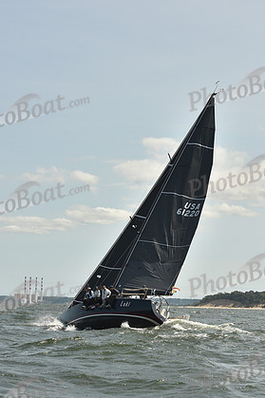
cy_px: 237
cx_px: 139
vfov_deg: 21.0
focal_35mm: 97
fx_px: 1072
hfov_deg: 14.1
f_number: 9
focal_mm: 70
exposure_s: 1/800
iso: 250
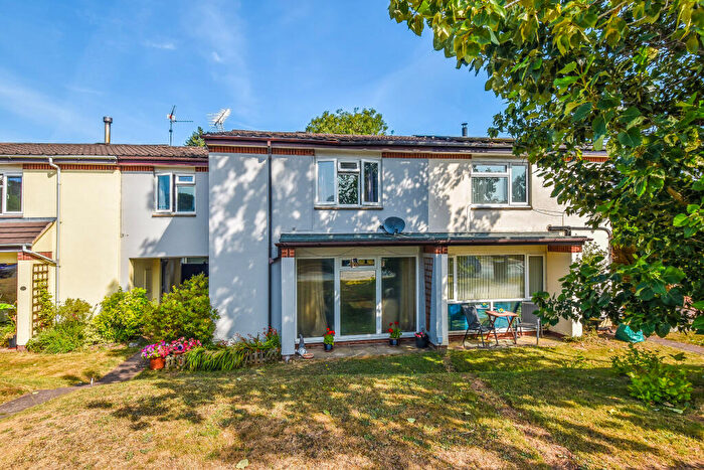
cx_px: 352
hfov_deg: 90.0
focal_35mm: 18
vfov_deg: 67.4
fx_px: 352
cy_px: 235
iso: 125
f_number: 8
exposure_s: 1/250
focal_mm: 12
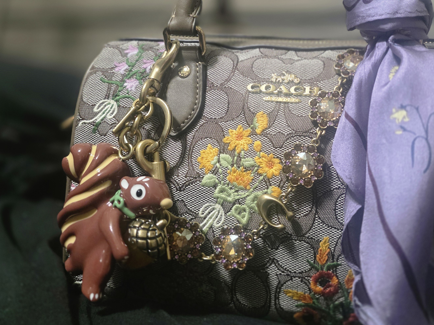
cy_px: 81
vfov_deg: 39.6
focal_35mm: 35
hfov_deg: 51.9
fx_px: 439
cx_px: 280
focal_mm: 6.25
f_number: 1.7
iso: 1250
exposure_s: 1/120
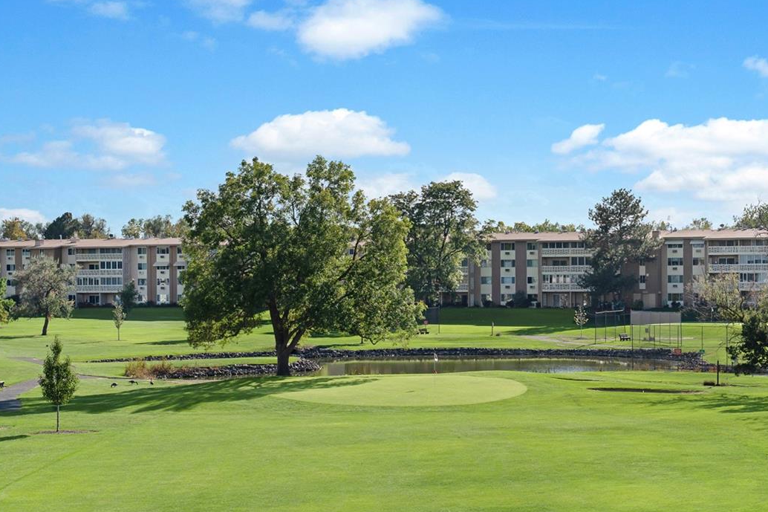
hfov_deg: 24.5
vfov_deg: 16.6
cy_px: 308
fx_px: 1749
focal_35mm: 82
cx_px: 562
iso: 125
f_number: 8
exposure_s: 1/400
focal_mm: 53
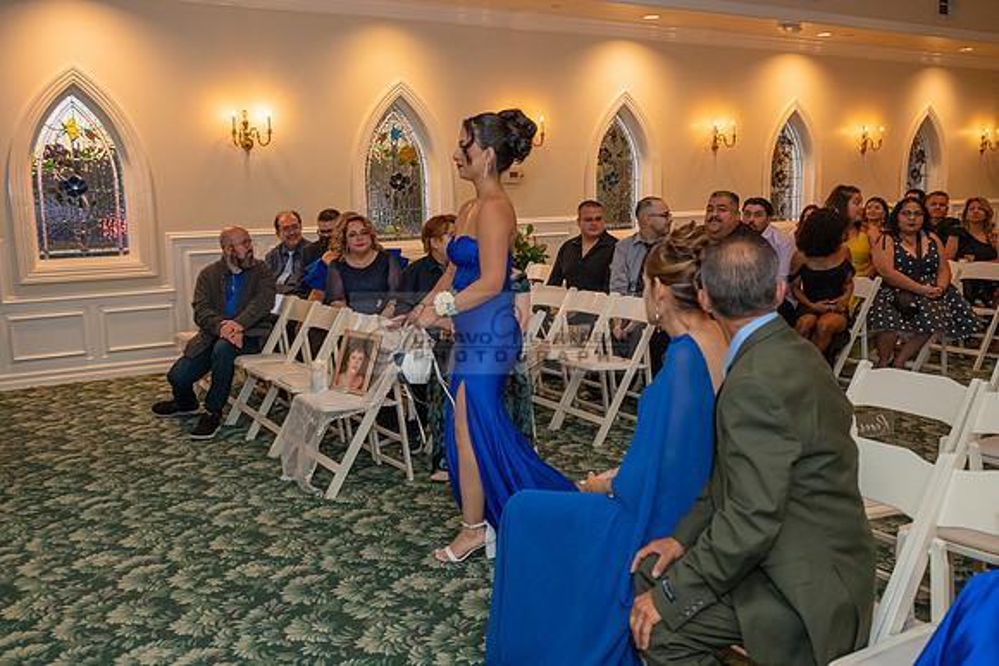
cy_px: 333
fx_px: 958
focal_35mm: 34
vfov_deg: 38.4
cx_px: 500
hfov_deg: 55.1
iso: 2000
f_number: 4
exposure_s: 1/200
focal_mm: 34.5
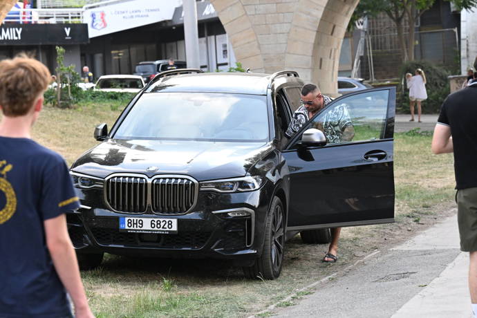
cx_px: 238
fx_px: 1881
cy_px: 159
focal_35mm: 142
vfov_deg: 9.7
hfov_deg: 14.4
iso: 2000
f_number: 5
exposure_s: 1/1000
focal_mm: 95
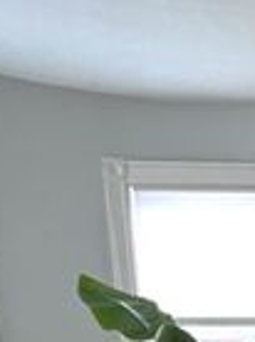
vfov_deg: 22.7
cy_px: 561
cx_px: 364
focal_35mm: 63
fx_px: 621
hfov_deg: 20.4
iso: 250
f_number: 1.8
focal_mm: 1.57
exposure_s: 1/60
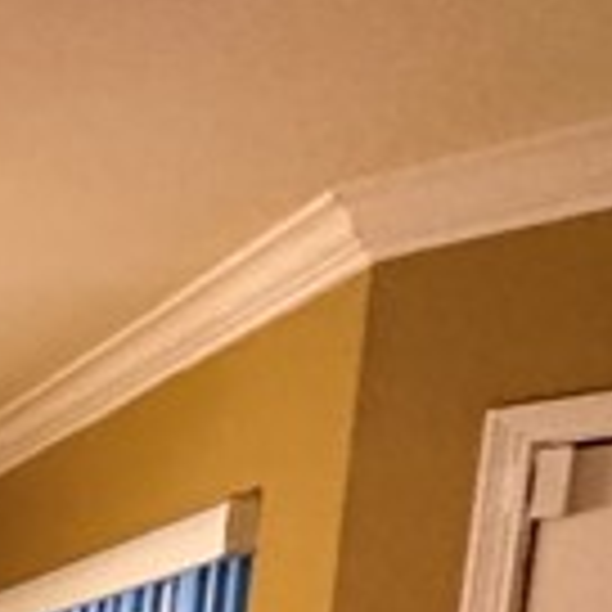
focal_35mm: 93
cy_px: 1130
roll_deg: -1.0
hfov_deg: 11.3
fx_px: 1860
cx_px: -1224
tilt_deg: -8.4
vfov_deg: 15.7
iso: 400
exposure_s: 1/60
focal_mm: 2.22
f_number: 2.2
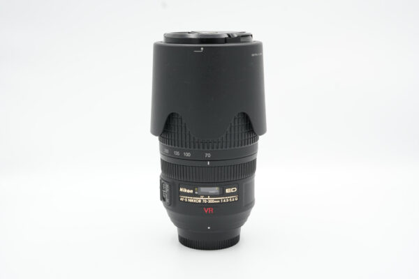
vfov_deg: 24.7
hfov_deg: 36.4
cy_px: 140
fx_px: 637
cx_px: 210
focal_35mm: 55
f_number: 10
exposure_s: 1/60
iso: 200
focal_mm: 36.5
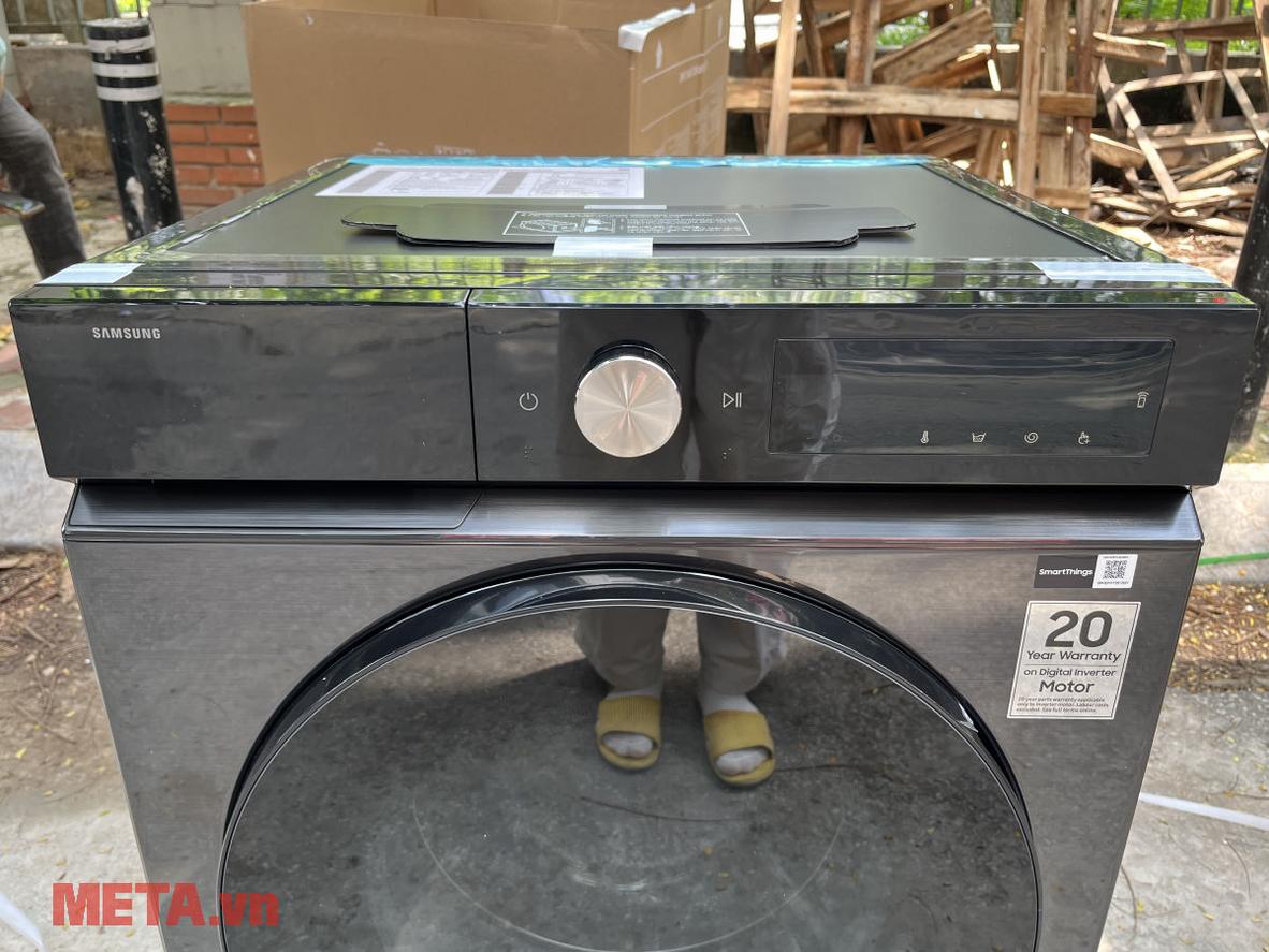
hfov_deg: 67.3
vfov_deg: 53.1
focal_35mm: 26
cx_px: 634
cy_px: 476
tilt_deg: -25.7
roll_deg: -1.3
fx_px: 953
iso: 50
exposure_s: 1/122
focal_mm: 5.1
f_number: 1.6
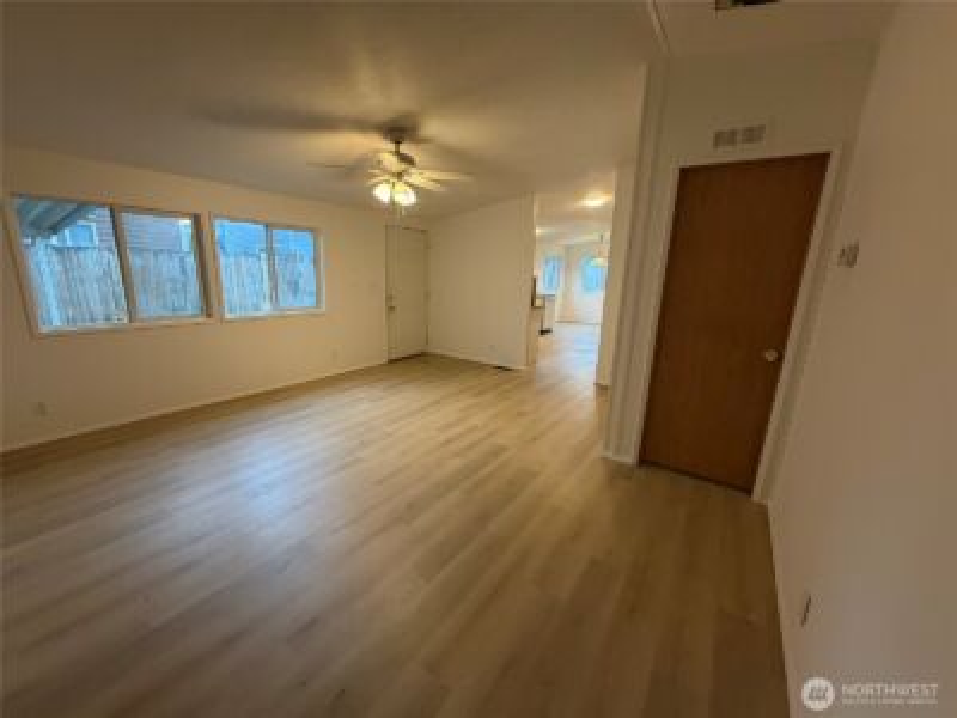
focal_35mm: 14
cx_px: 478
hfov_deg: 102.1
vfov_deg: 85.7
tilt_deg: -13.3
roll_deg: -1.4
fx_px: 387
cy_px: 359
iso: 320
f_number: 2.2
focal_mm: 2.22
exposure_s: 1/60
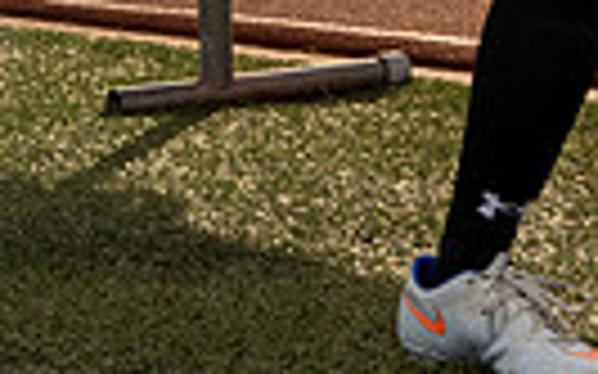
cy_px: -554
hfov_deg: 14.4
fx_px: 2362
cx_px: 418
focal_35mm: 145
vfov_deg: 8.2
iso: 250
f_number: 11
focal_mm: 42
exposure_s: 1/250
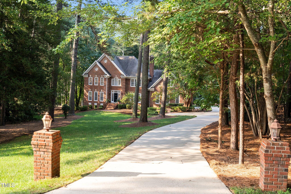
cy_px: 97
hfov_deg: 54.4
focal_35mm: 35
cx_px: 146
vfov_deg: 37.8
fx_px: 283
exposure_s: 1/200
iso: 1000
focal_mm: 35
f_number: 4
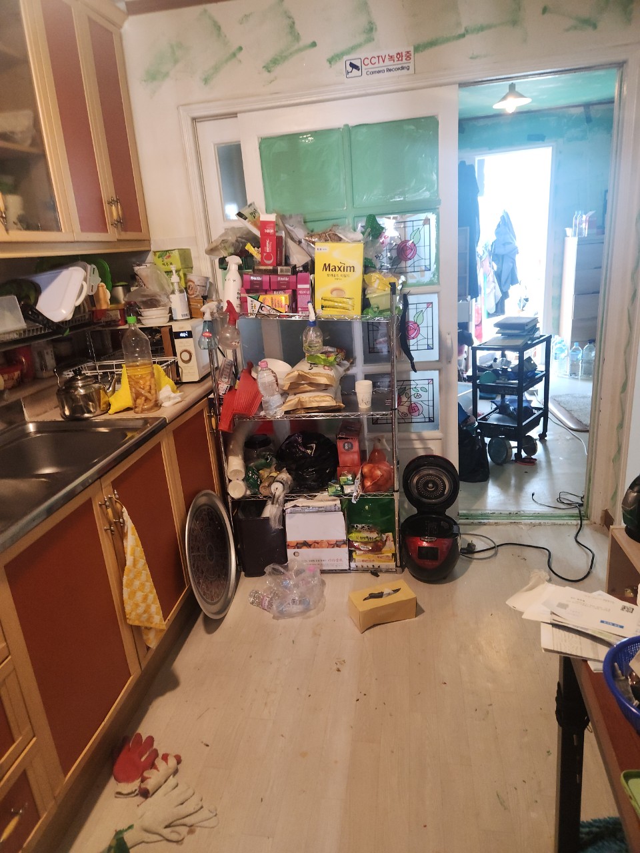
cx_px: 320
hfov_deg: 58.9
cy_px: 426
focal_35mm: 23
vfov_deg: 73.9
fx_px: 567
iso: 160
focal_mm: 5.4
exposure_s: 1/40
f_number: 1.8
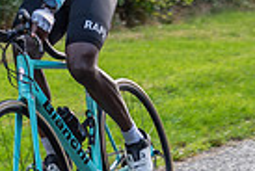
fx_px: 1981
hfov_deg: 7.3
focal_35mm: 279
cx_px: 20
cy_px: -49
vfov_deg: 4.9
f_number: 4
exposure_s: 1/400
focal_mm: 66
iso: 200
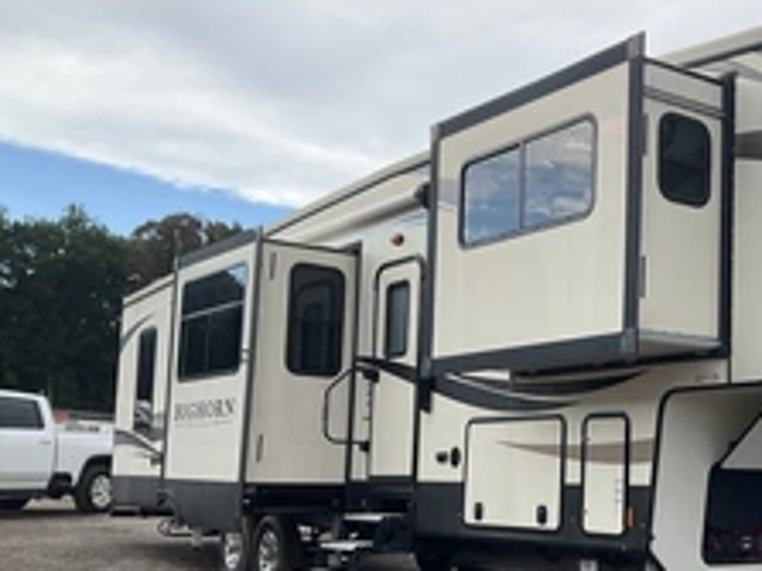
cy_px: 383
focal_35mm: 52
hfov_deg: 34.9
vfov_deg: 27.8
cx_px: 677
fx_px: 1144
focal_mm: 3
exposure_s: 1/409
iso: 25
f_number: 1.8
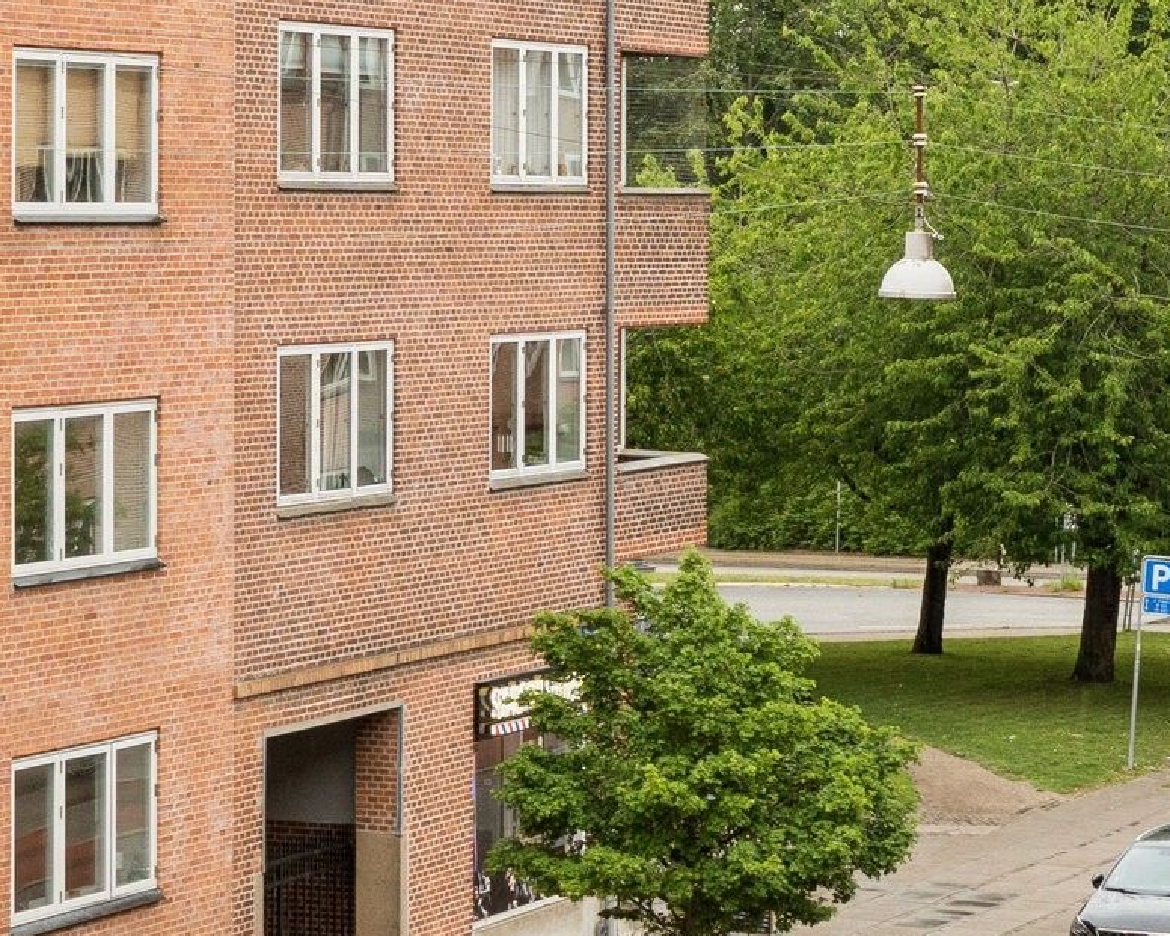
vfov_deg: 12.1
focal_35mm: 127
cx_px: 597
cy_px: 234
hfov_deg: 15.2
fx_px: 4398
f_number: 11
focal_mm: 35
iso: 800
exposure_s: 1/125
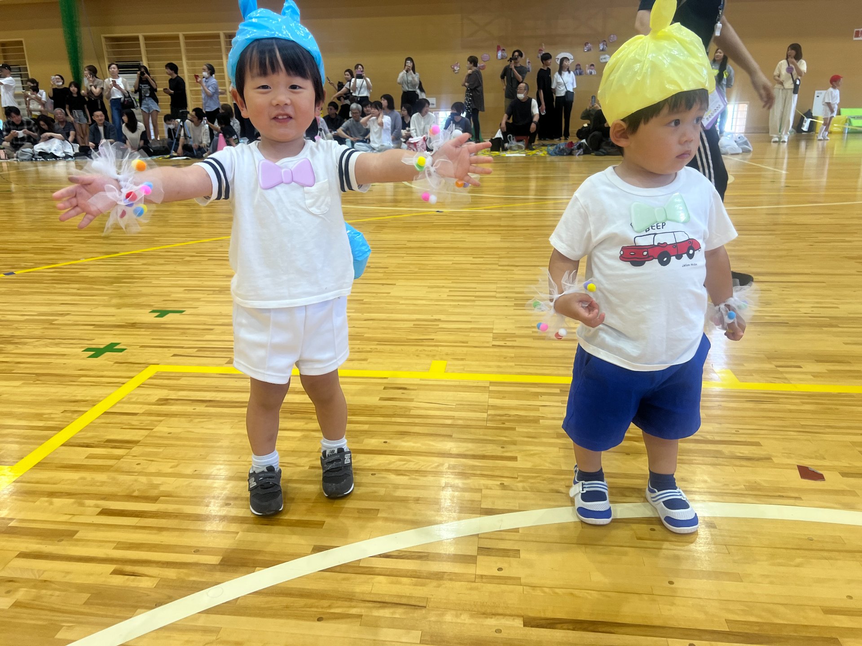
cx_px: 431
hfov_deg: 67.3
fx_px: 647
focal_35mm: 26
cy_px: 323
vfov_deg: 53.1
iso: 64
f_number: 1.5
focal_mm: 5.7
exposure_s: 1/100
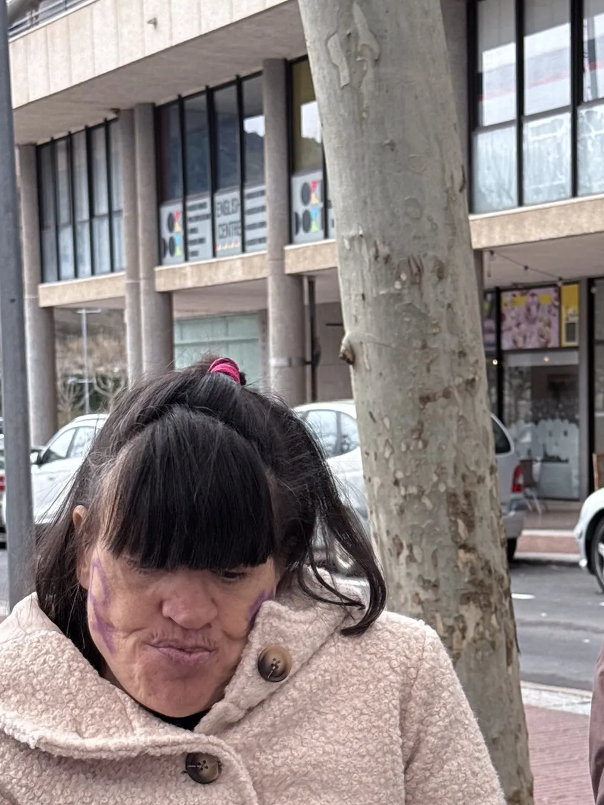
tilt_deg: -5.6
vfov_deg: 23.1
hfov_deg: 17.4
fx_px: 1954
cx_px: 482
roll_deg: +0.4
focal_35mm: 84
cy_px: 599
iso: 80
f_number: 1.78
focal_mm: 6.76
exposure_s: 1/1085
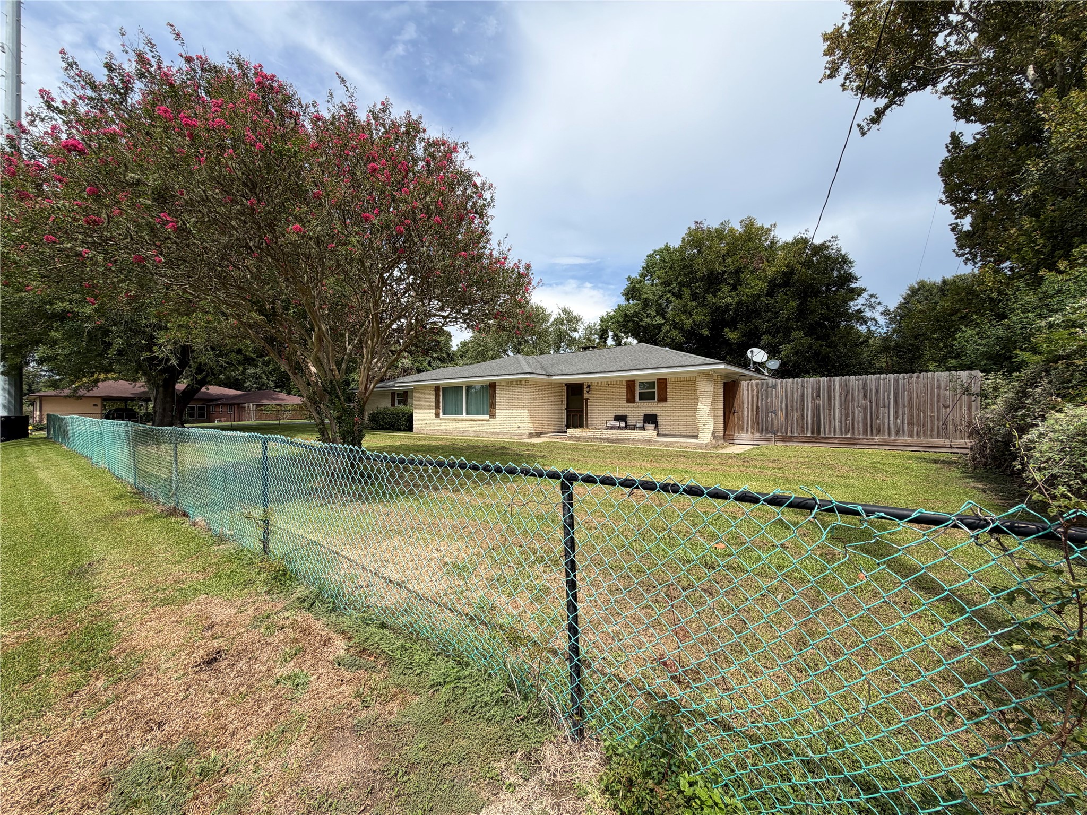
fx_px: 440
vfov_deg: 85.7
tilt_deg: +0.1
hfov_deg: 102.1
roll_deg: +0.2
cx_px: 544
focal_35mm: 14
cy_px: 408
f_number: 2.2
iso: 20
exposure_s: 1/789
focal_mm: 2.22
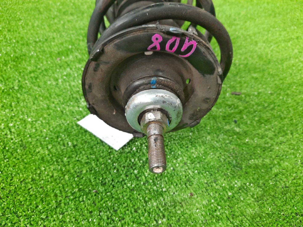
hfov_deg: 69.4
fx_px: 219
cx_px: 152
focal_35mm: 25
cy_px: 114
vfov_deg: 54.9
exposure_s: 1/50
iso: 334
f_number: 2
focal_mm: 4.6
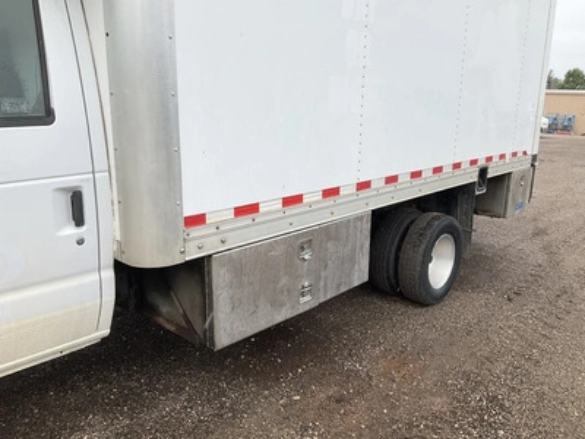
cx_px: 292
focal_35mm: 29
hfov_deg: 61.7
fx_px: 490
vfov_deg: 48.2
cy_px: 220
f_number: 1.8
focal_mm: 3
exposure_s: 1/898
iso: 25
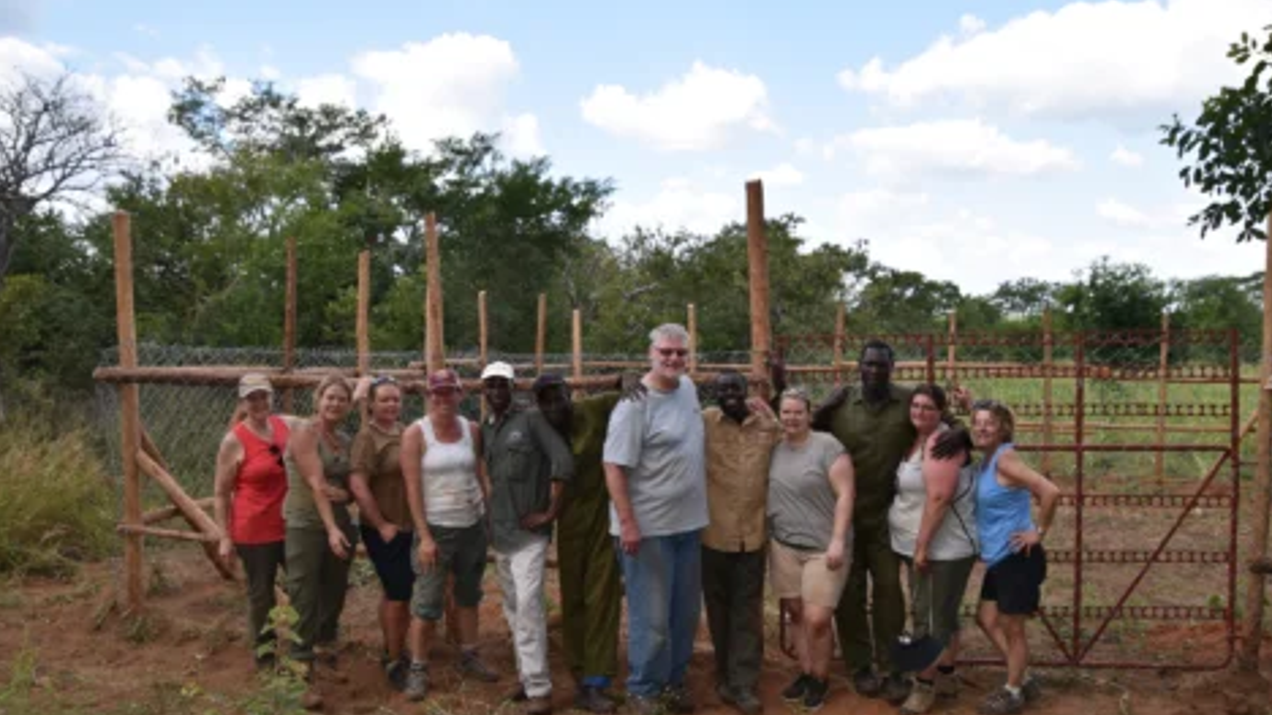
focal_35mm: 29
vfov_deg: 40.1
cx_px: 639
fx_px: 978
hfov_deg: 66.1
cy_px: 389
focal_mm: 18
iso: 100
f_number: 6.3
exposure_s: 1/160
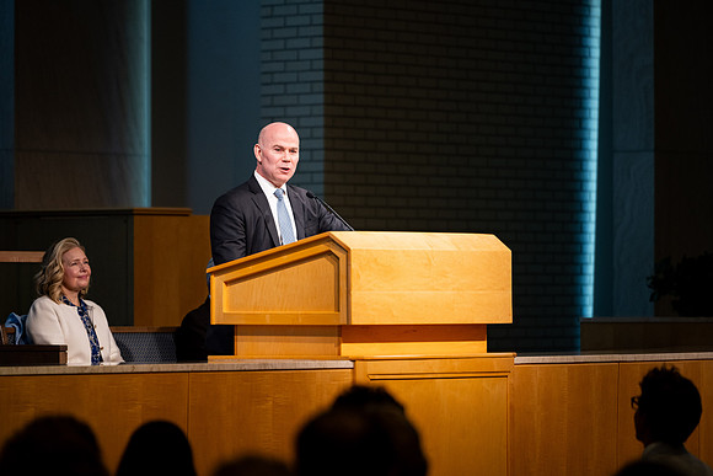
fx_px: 3566
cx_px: 356
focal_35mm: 180
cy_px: 238
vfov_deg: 7.6
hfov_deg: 11.4
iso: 800
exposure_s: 1/400
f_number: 2.8
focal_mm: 180
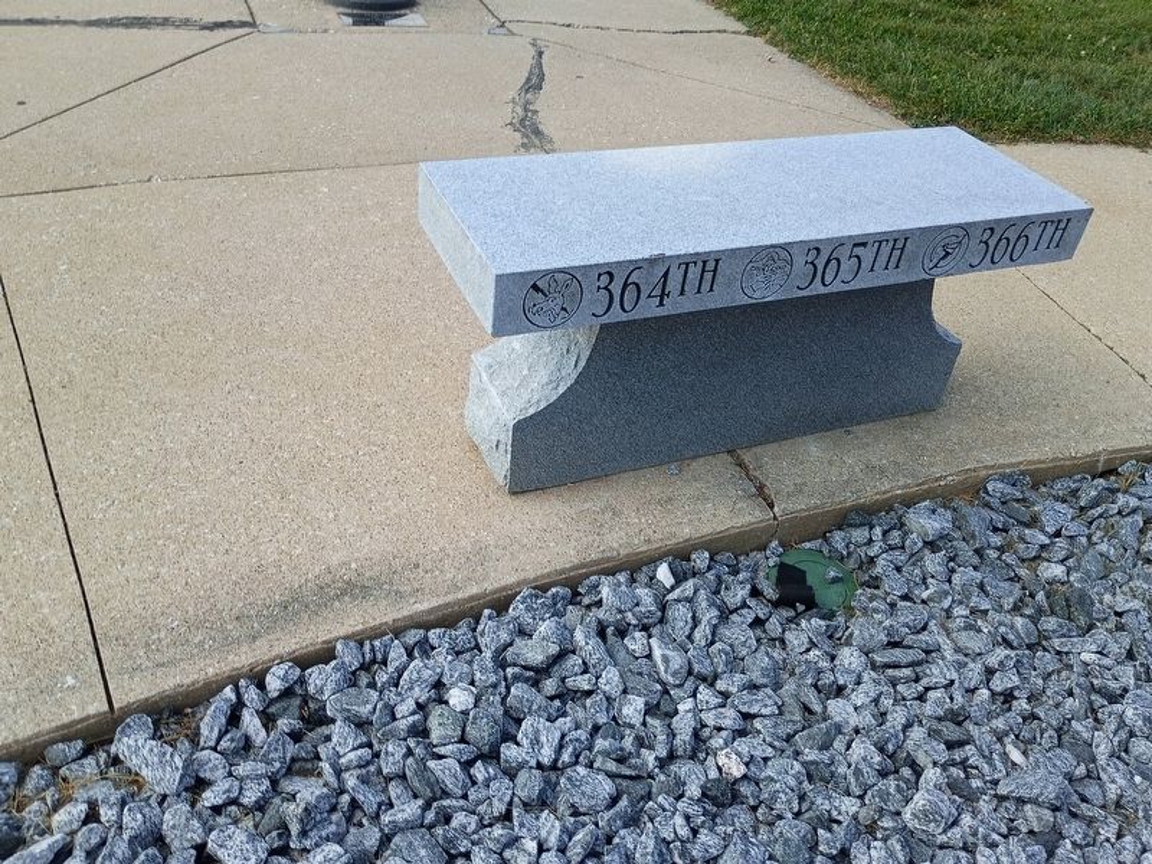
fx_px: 965
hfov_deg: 61.7
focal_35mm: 29
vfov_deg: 48.2
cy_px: 432
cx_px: 576
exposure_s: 1/365
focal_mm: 4.27
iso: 100
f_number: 1.8
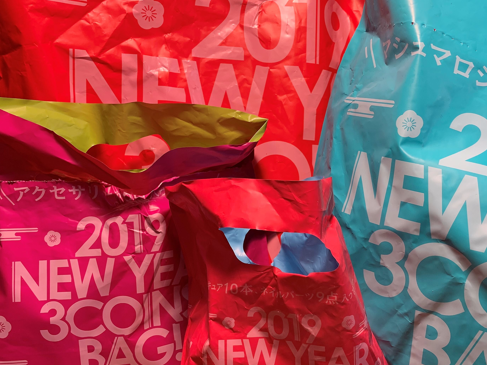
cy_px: 190
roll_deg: -1.1
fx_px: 535
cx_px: 320
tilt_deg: -16.8
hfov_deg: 48.3
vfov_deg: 37.7
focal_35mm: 38
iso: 50
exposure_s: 1/60
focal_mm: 4.25
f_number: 1.8
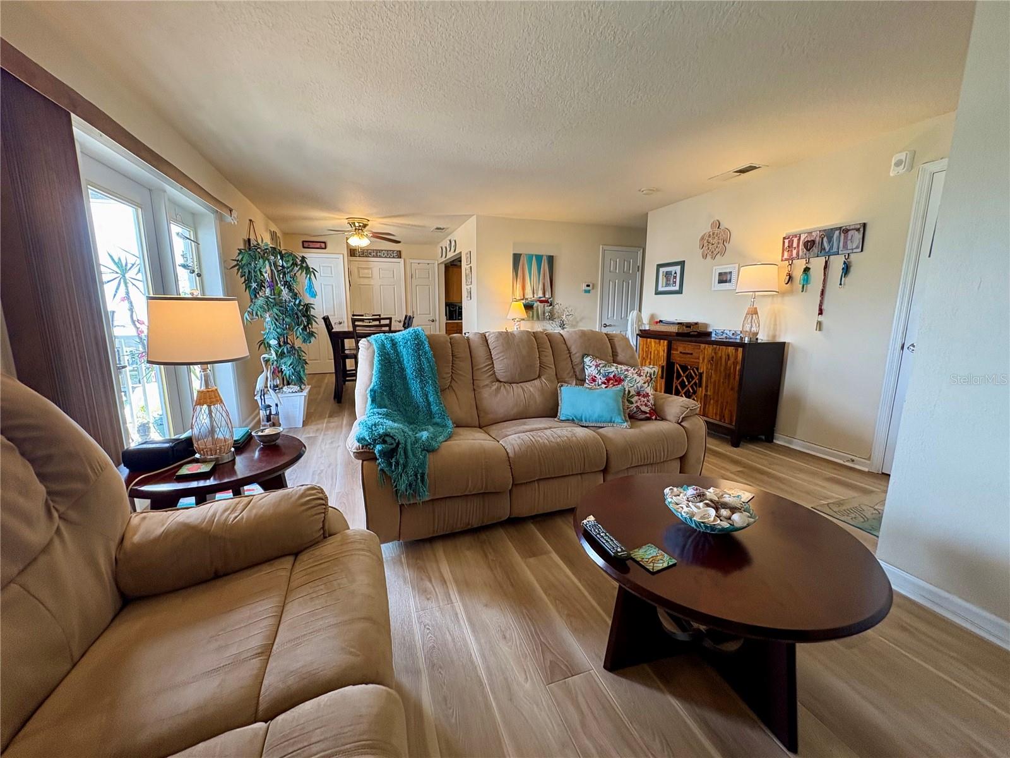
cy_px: 379
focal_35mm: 14
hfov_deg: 102.1
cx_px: 505
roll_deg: +0.5
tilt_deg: -11.2
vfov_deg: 85.7
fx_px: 408
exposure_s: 1/60
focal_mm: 2.22
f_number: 2.2
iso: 200
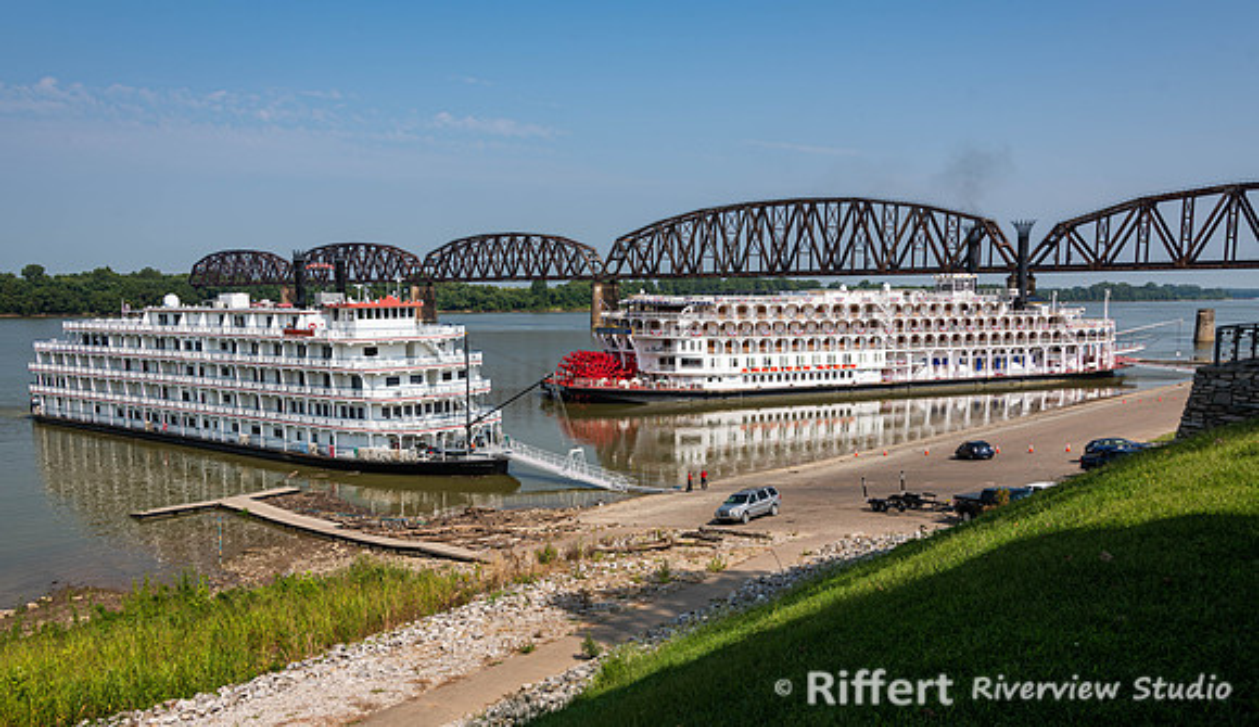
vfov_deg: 40.7
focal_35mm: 29
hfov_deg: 65.5
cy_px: 419
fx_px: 979
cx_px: 630
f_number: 8
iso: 64
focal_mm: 28
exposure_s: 1/160
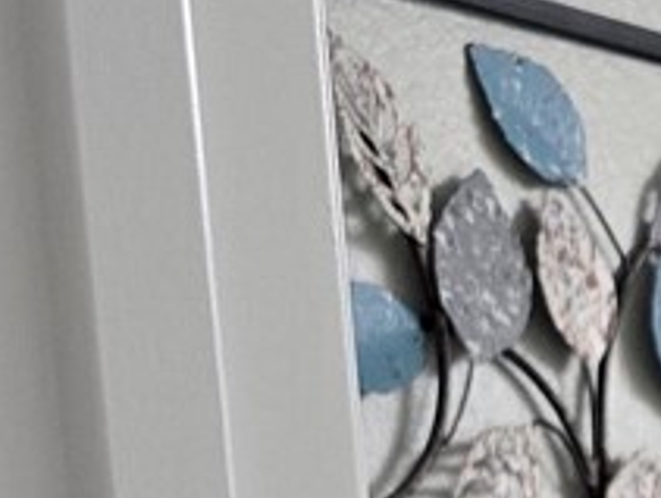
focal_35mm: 174
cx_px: 1162
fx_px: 3328
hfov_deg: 10.7
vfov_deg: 7.3
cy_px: 1654
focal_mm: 6.3
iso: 200
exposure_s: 1/120
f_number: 1.7
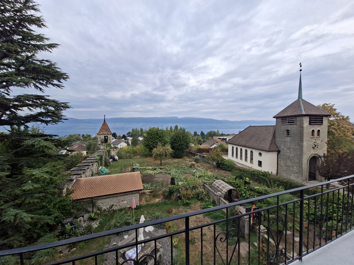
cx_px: 177
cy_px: 132
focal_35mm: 13
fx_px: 133
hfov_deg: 106.2
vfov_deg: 89.9
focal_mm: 1.74
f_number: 2.2
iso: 40
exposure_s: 1/744
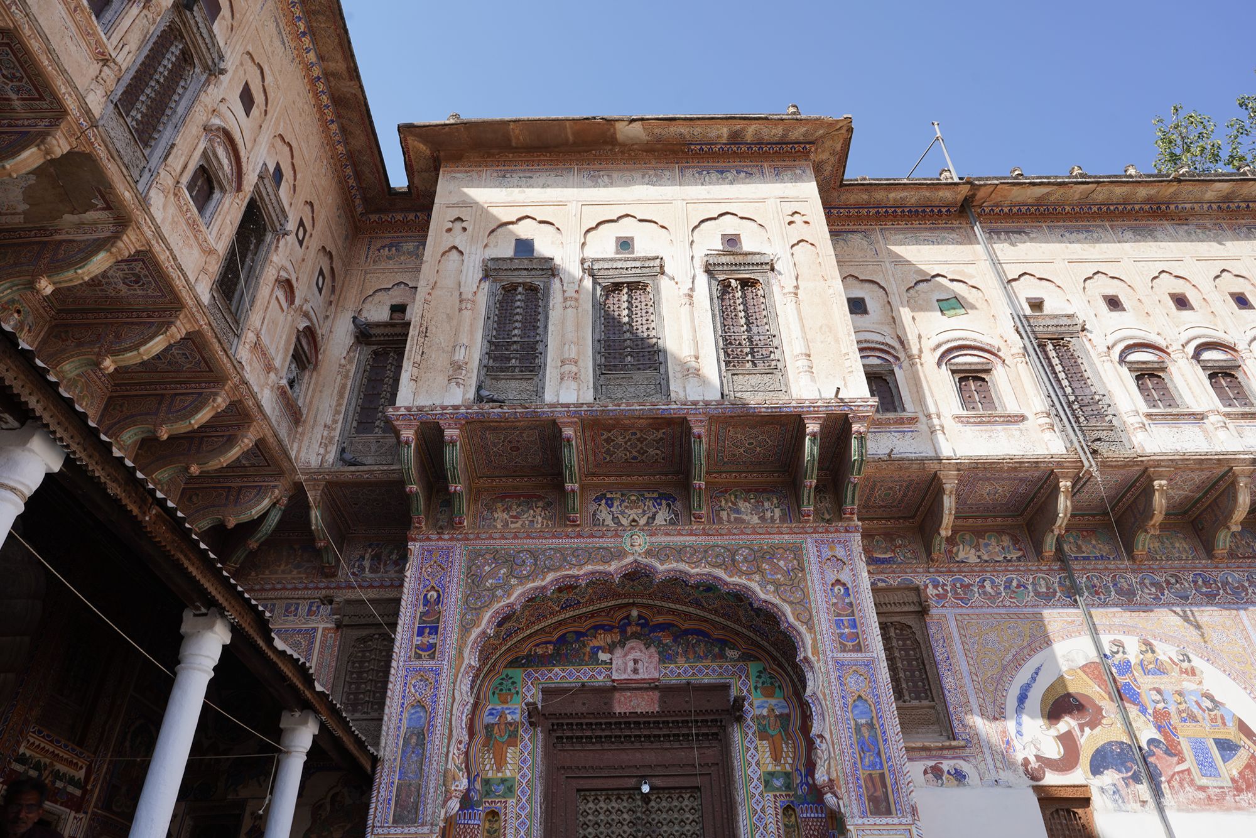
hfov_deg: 73.7
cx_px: 628
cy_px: 419
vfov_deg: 53.1
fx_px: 837
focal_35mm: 24
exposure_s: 1/100
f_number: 11
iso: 100
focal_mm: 24
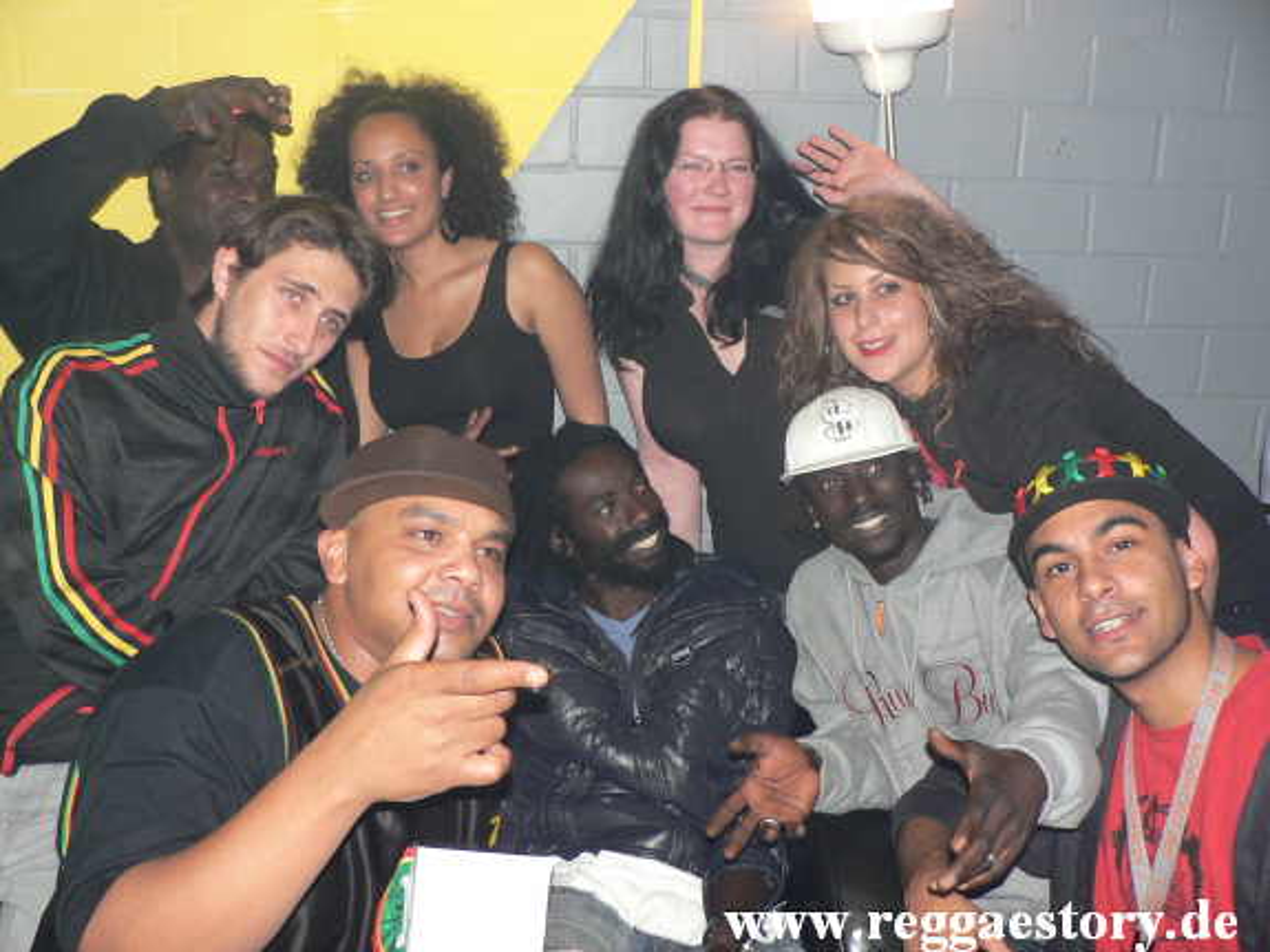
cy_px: 476
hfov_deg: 52.6
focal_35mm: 35
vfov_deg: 40.7
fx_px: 1284
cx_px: 635
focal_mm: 6
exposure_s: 1/60
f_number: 2.8
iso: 200
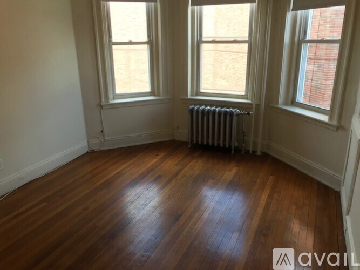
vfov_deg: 49.7
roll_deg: +0.8
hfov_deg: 63.5
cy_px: 135
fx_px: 291
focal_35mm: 28
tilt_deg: -16.6
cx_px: 180
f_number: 1.8
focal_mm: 3.99
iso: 32
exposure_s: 1/120
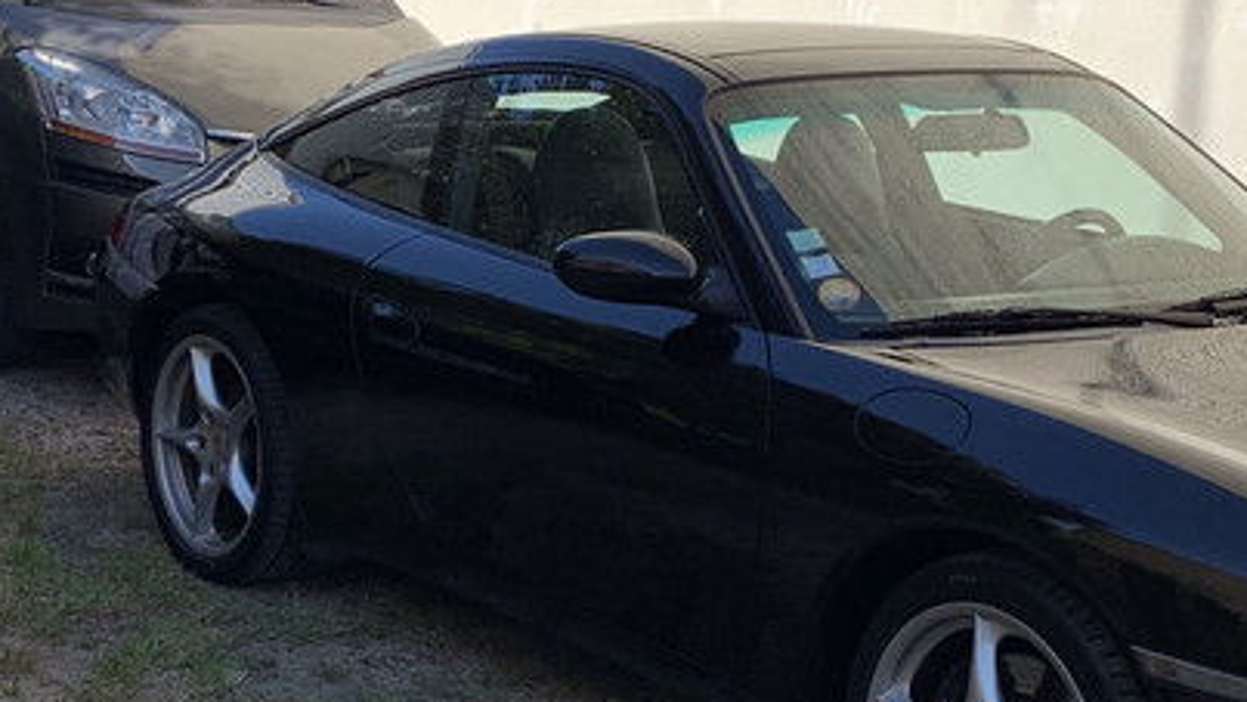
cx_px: 574
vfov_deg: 16.1
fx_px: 2481
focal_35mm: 75
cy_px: 501
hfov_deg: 28.2
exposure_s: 1/2257
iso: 25
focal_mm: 4.25
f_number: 1.8
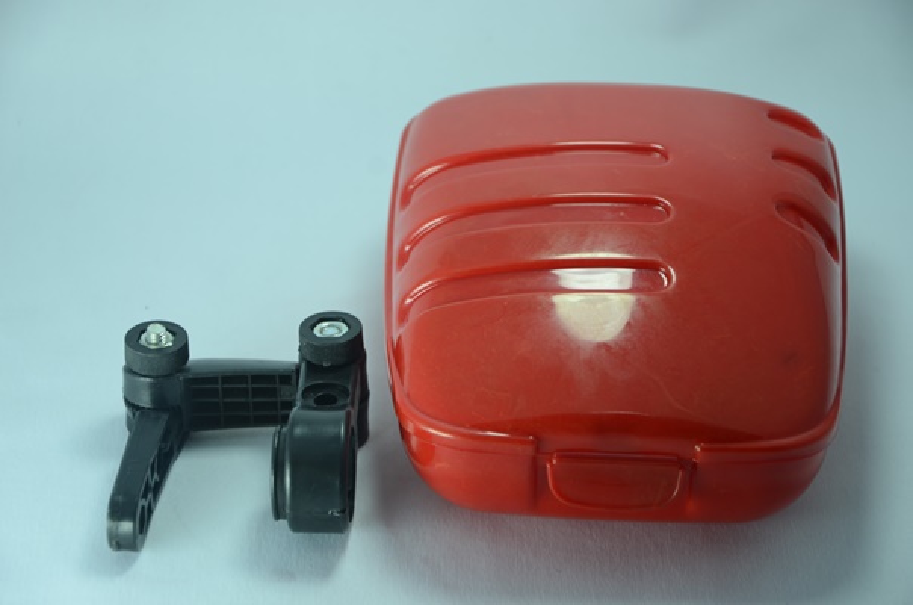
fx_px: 3037
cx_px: 456
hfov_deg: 17.1
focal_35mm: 120
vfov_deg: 11.4
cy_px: 302
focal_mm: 80
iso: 100
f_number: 6.3
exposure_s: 1/80
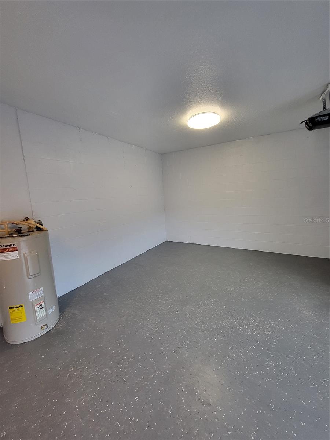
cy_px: 220
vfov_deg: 106.2
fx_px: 165
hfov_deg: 89.9
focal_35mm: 13
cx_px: 165
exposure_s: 1/60
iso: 200
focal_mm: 1.74
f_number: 2.2
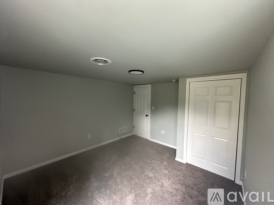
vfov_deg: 85.7
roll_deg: -1.0
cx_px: 137
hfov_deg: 102.1
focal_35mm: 14
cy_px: 102
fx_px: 111
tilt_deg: -2.3
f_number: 2.2
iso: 320
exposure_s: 1/75
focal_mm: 2.22
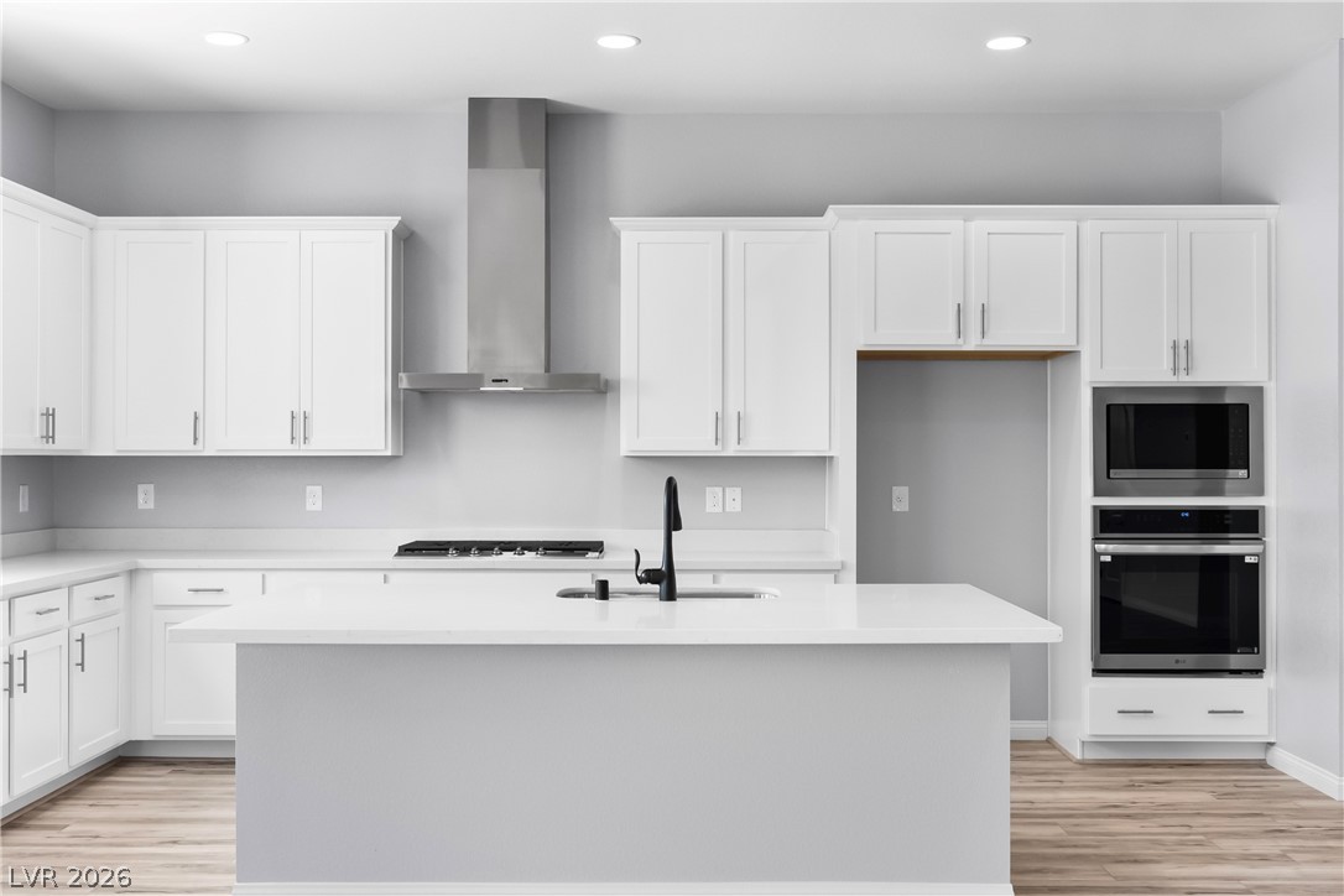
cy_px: 448
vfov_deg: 35.9
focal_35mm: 37
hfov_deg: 51.9
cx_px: 672
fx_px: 1381
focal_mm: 25
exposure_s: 1/20
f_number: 8
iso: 500
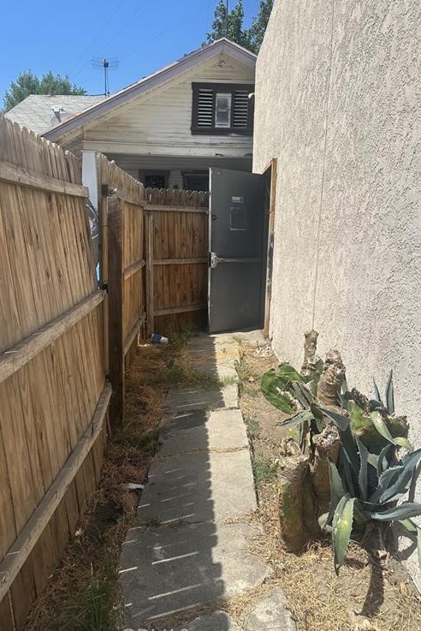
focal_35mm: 26
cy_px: 320
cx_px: 214
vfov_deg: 69.4
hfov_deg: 49.6
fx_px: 456
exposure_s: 1/5525
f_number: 1.78
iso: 80
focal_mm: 6.86
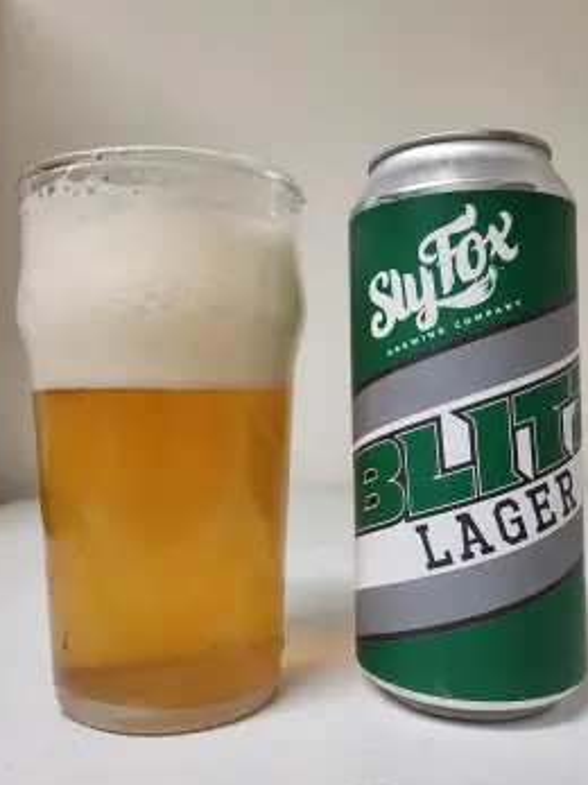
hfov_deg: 46.8
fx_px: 680
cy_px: 378
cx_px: 285
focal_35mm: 30
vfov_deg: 60.0
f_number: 1.8
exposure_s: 1/120
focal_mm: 5.4
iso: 250
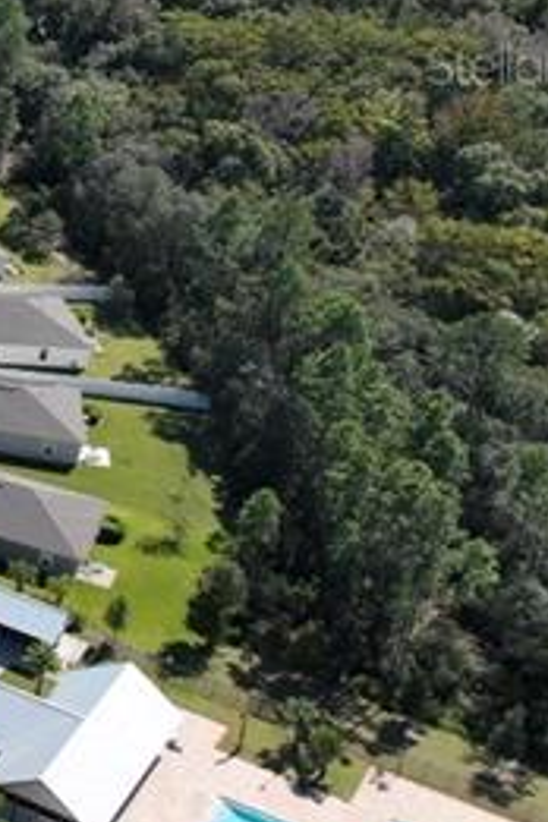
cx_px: -948
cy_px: 65
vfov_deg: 20.4
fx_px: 2237
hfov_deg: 10.8
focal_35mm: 98
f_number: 2.8
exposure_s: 1/2000
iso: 130
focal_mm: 12.29
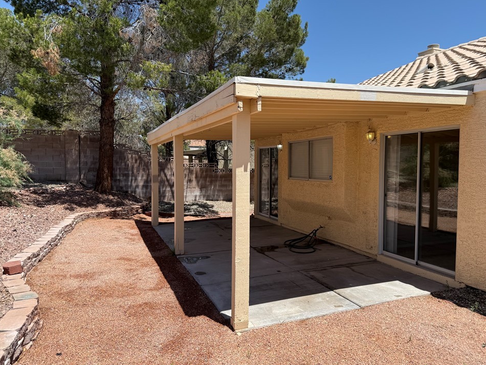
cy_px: 182
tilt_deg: -2.3
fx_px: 365
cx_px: 262
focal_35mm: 26
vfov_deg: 53.1
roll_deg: +0.5
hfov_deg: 67.2
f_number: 1.78
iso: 80
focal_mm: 6.76
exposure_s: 1/4673
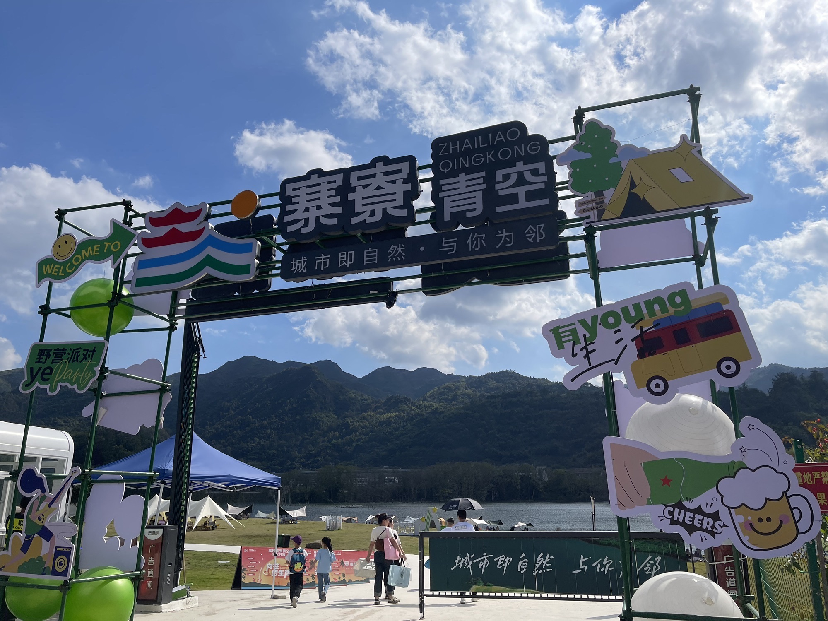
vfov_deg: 53.1
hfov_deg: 67.3
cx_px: 414
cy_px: 310
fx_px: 622
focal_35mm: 26
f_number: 1.6
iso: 32
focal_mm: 5.1
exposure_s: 1/7937
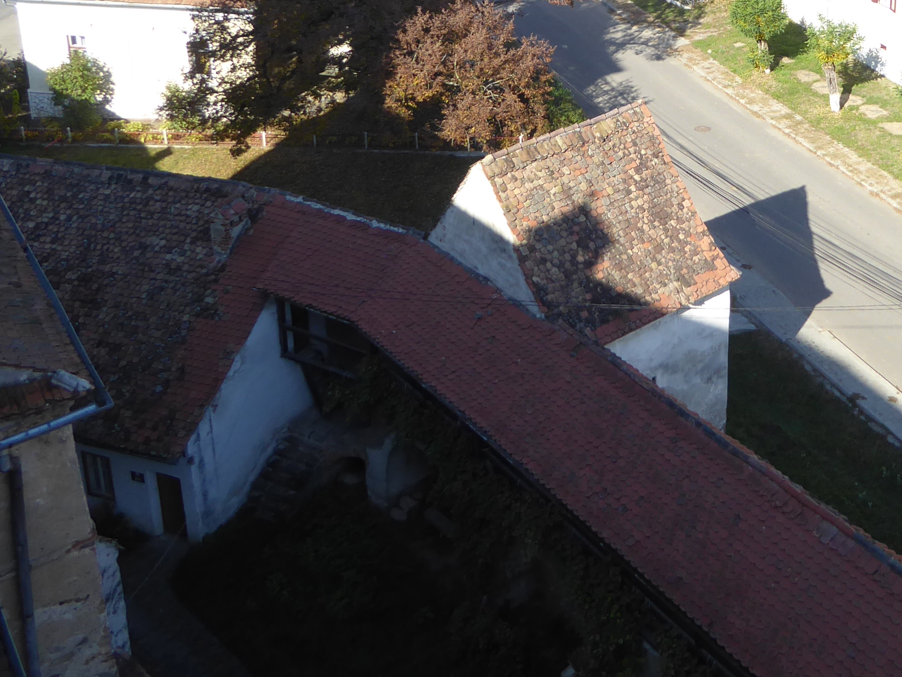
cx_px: 665
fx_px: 1277
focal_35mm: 49
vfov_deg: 27.9
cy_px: 3
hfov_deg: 38.0
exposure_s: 1/400
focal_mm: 4.3
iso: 80
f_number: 3.3
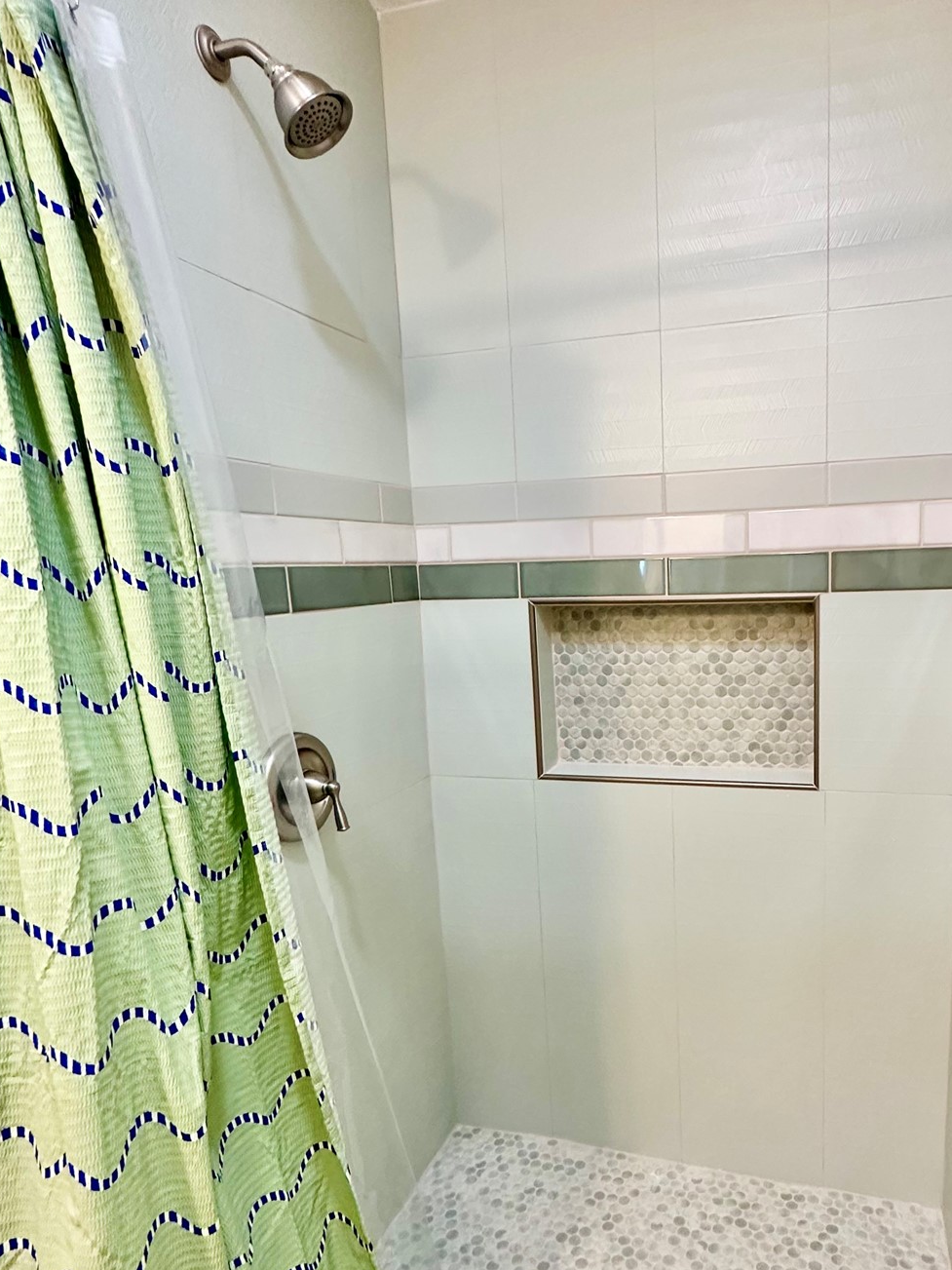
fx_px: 807
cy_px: 702
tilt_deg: -11.0
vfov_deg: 76.2
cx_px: 627
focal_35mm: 22
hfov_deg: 59.8
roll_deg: +1.3
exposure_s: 1/120
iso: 320
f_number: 2.2
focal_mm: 2.22
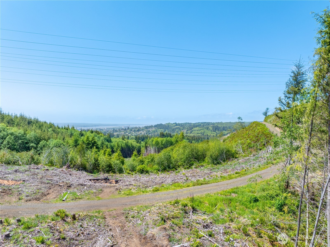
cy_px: 124
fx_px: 229
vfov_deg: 56.7
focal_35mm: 24
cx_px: 165
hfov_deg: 71.6
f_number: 2.8
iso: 130
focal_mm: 12.29
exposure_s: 1/6400
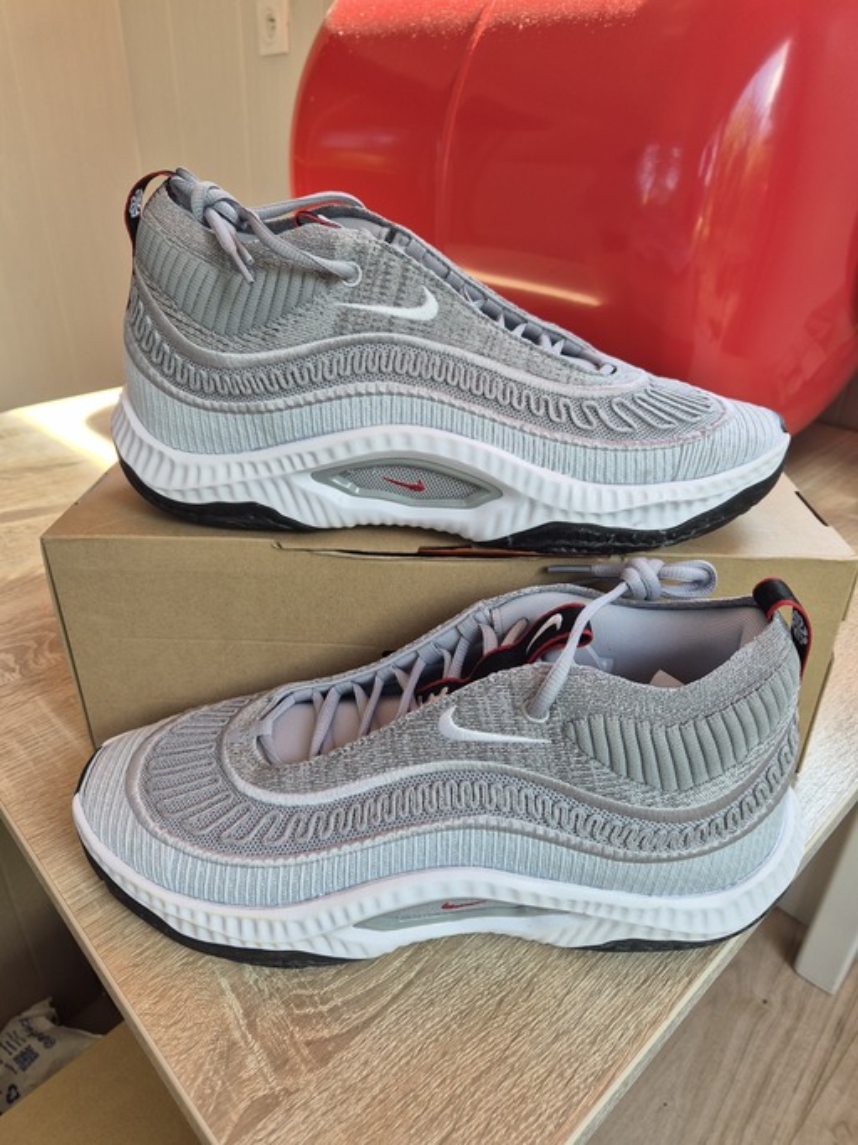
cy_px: 572
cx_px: 429
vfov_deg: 73.9
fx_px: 760
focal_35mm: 23
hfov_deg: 58.9
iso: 80
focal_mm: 5.4
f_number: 1.8
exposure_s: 1/180
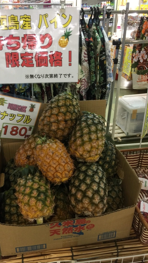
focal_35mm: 32
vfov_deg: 61.0
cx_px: 52
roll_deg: +0.1
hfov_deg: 36.4
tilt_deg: -28.6
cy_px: 131
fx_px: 223
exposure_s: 1/15
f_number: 2.2
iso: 50
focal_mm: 4.15
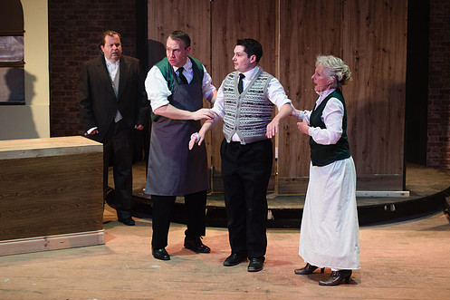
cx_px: 205
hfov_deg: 24.2
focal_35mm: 84
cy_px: 131
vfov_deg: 16.2
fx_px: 1050
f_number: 2.8
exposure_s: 1/100
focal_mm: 70
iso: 800
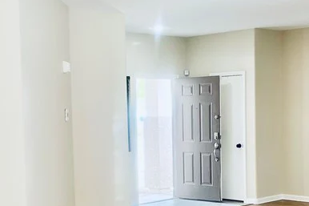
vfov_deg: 19.5
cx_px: 160
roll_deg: +1.0
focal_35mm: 69
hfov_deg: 29.3
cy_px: 164
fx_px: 592
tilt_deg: -4.5
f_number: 1.6
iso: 80
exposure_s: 1/121
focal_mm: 5.1
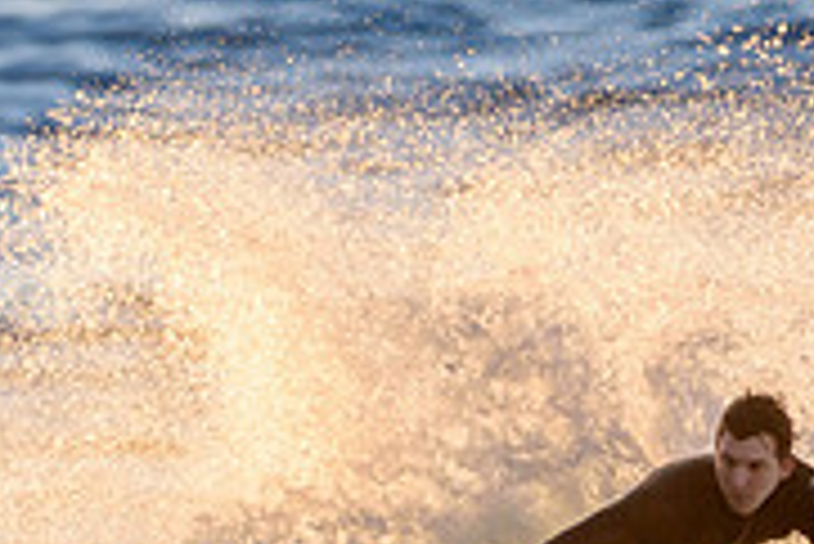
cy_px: 762
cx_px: 310
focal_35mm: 2398
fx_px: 54263
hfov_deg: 0.9
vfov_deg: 0.6
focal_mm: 500
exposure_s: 1/1600
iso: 640
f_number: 5.6
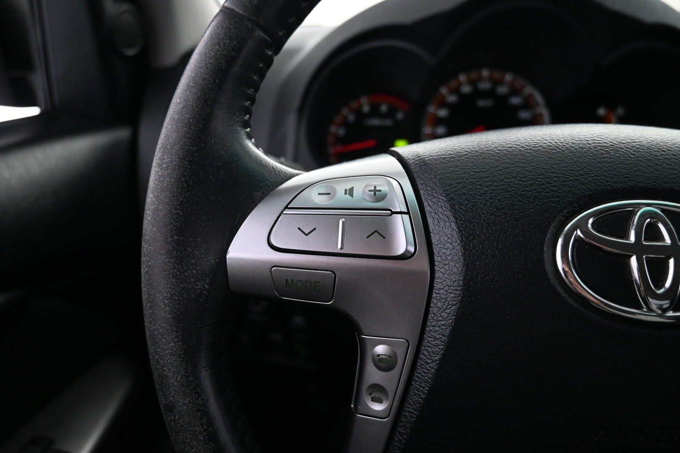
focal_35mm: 24
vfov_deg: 53.1
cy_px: 226
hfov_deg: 73.7
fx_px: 453
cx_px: 340
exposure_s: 1/25
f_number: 3.5
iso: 800
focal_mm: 16
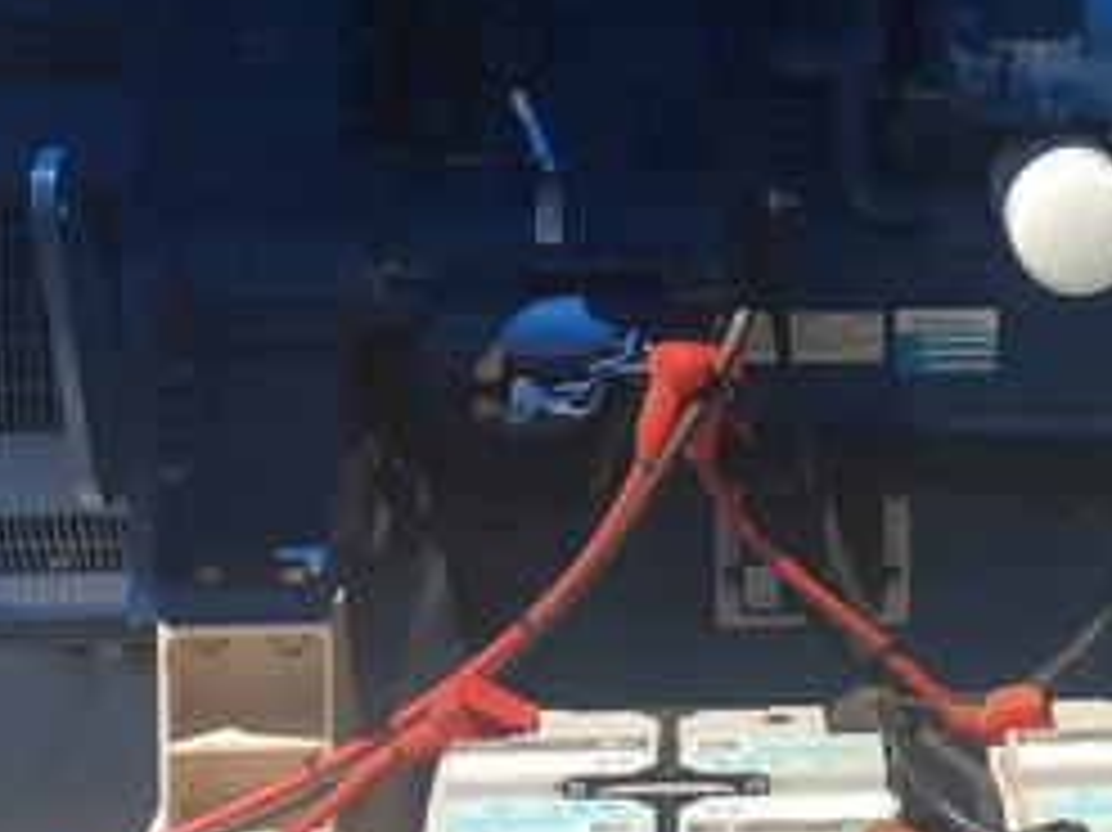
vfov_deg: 15.4
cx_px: 1058
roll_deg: +2.5
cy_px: 9
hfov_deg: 20.3
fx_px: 3018
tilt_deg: -6.2
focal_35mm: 94
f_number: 2.2
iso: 25
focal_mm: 4.15
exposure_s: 1/1326
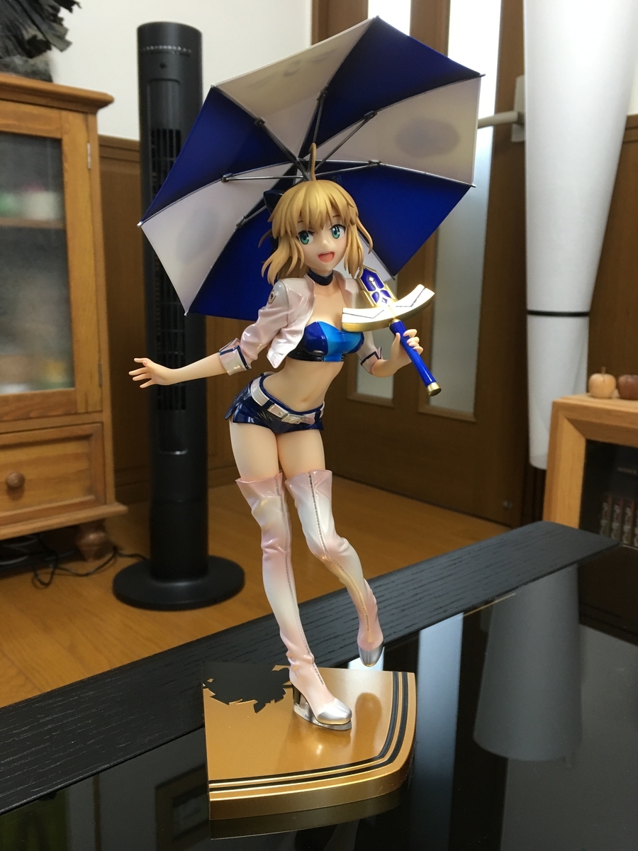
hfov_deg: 48.2
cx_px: 319
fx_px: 713
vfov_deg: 61.7
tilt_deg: -9.8
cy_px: 426
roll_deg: -1.7
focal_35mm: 29
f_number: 2.2
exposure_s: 1/15
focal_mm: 4.15
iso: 50
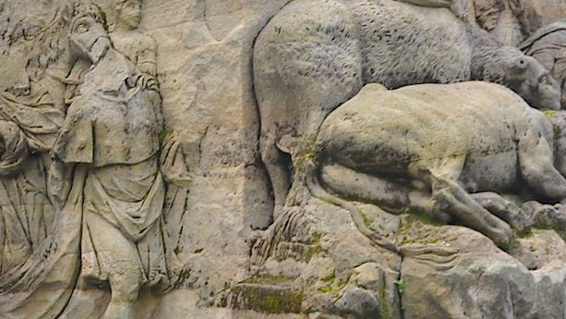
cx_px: -23
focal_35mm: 118
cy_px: 74
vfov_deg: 10.3
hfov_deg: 17.7
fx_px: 1771
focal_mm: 24
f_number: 6.3
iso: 500
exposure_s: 1/40
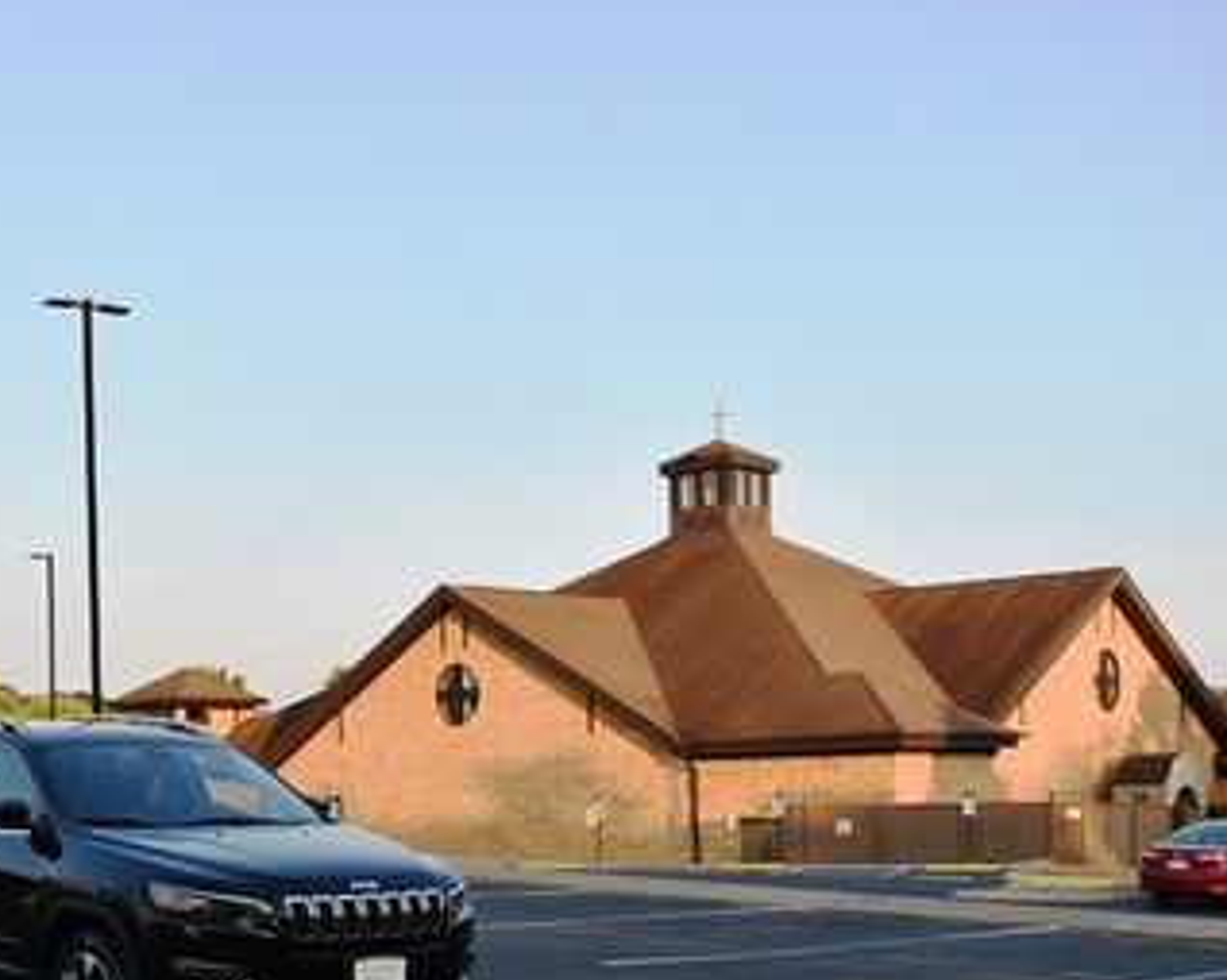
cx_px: 154
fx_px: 1851
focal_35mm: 51
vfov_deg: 29.0
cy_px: 774
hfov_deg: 34.9
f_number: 5.6
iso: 200
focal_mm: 18
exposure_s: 1/250
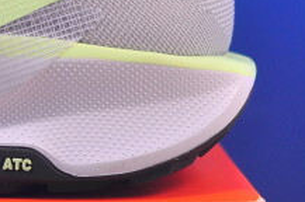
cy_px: -107
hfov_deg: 7.3
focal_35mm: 276
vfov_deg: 4.9
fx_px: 2335
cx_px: -193
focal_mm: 50
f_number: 2.5
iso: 250
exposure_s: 1/320
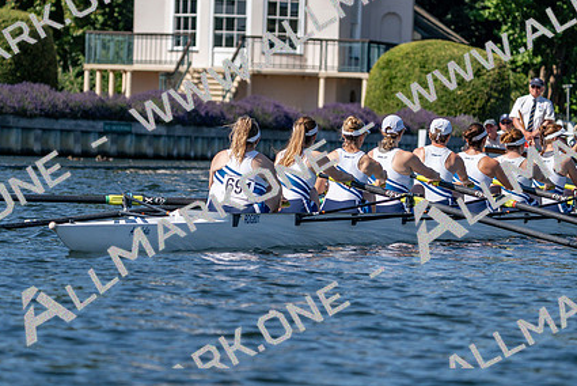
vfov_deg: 5.0
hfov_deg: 7.5
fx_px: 4378
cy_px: 135
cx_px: 297
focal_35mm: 273
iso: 200
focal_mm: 200
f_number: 5.6
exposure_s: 1/1600
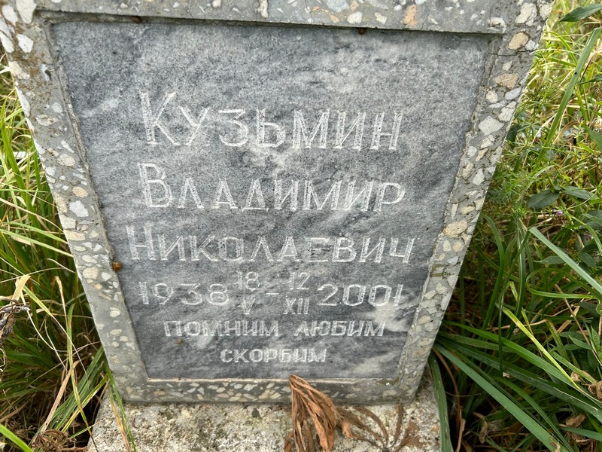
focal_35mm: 26
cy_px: 226
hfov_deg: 67.3
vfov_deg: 53.1
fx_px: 452
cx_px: 301
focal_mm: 5.7
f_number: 1.5
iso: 50
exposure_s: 1/526
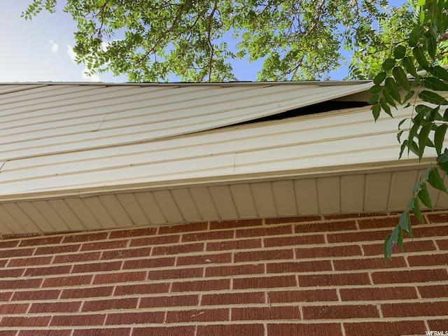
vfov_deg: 53.1
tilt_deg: +46.1
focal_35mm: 26
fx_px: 336
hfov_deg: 67.3
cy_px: 168
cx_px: 224
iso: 25
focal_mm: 4.25
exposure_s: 1/573
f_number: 1.8
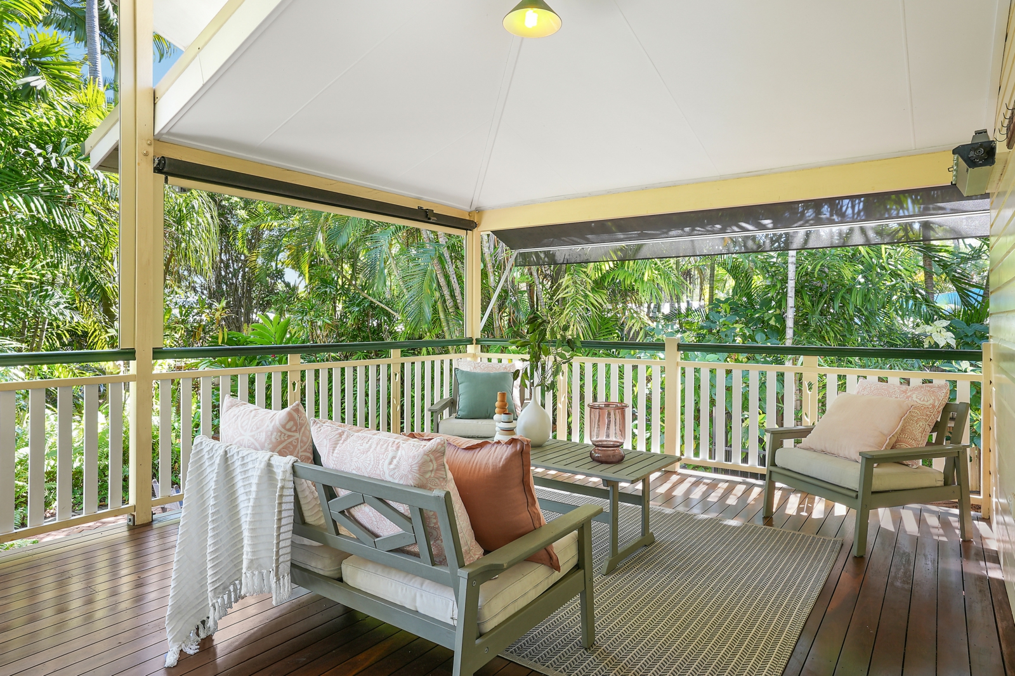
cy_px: 338
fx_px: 592
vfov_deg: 59.5
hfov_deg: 81.2
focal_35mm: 21
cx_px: 508
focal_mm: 21
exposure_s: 1/8
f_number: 11
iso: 200
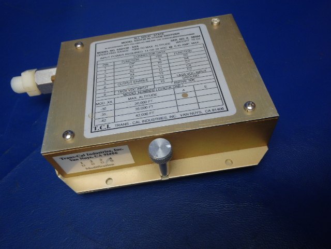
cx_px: 166
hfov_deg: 63.4
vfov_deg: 49.7
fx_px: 268
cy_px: 124
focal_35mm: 28
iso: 250
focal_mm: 5
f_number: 3.9
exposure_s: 1/30
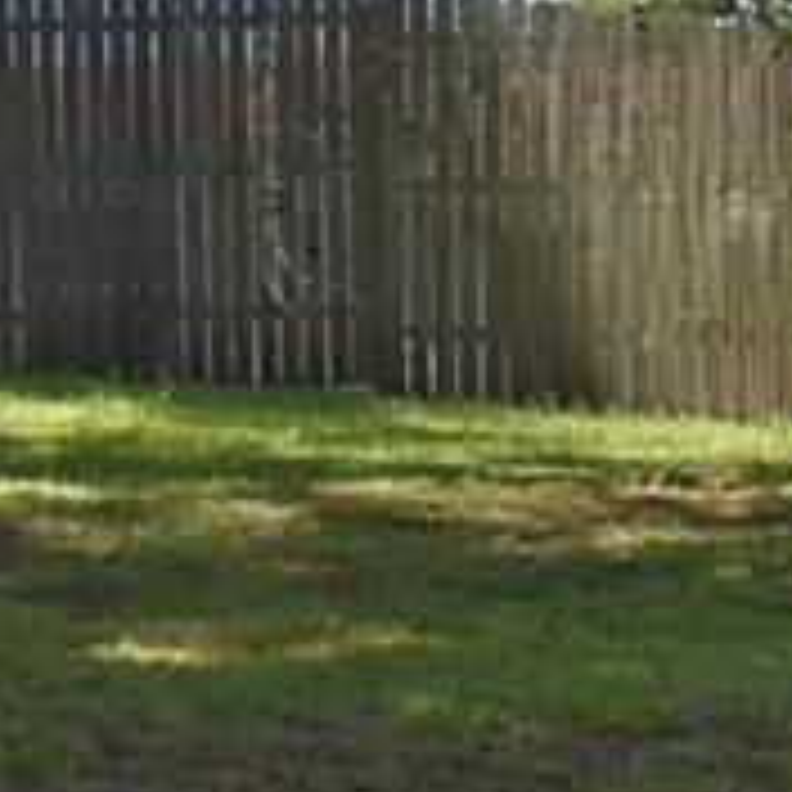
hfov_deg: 6.5
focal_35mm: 267
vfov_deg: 6.5
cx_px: 1004
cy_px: 655
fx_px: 6911
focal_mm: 18
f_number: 7.1
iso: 100
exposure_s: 1/200
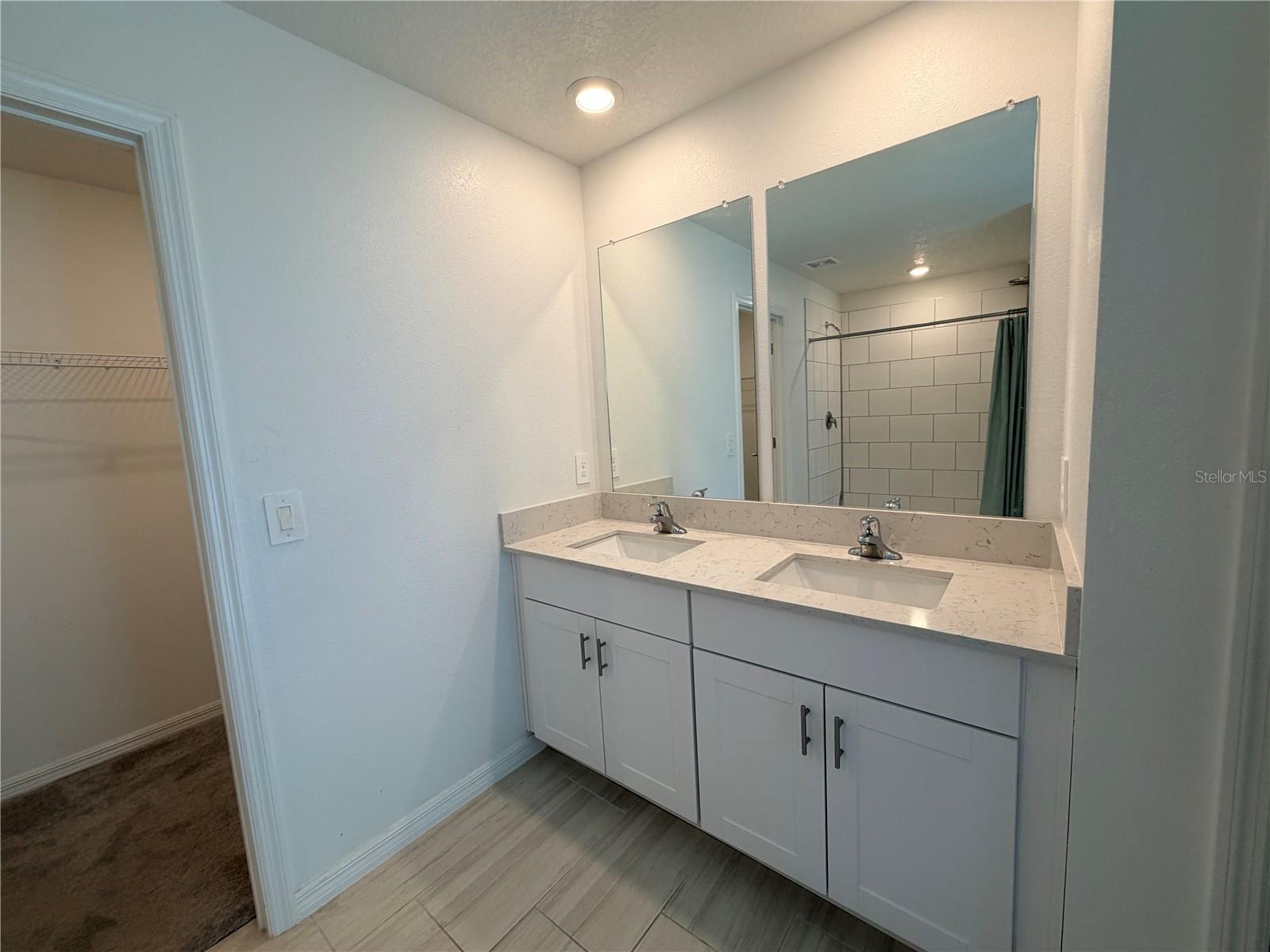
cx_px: 635
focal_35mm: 14
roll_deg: +4.6
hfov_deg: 102.1
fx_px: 514
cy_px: 476
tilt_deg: -5.7
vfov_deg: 85.7
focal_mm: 2.22
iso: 100
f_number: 2.2
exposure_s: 1/120
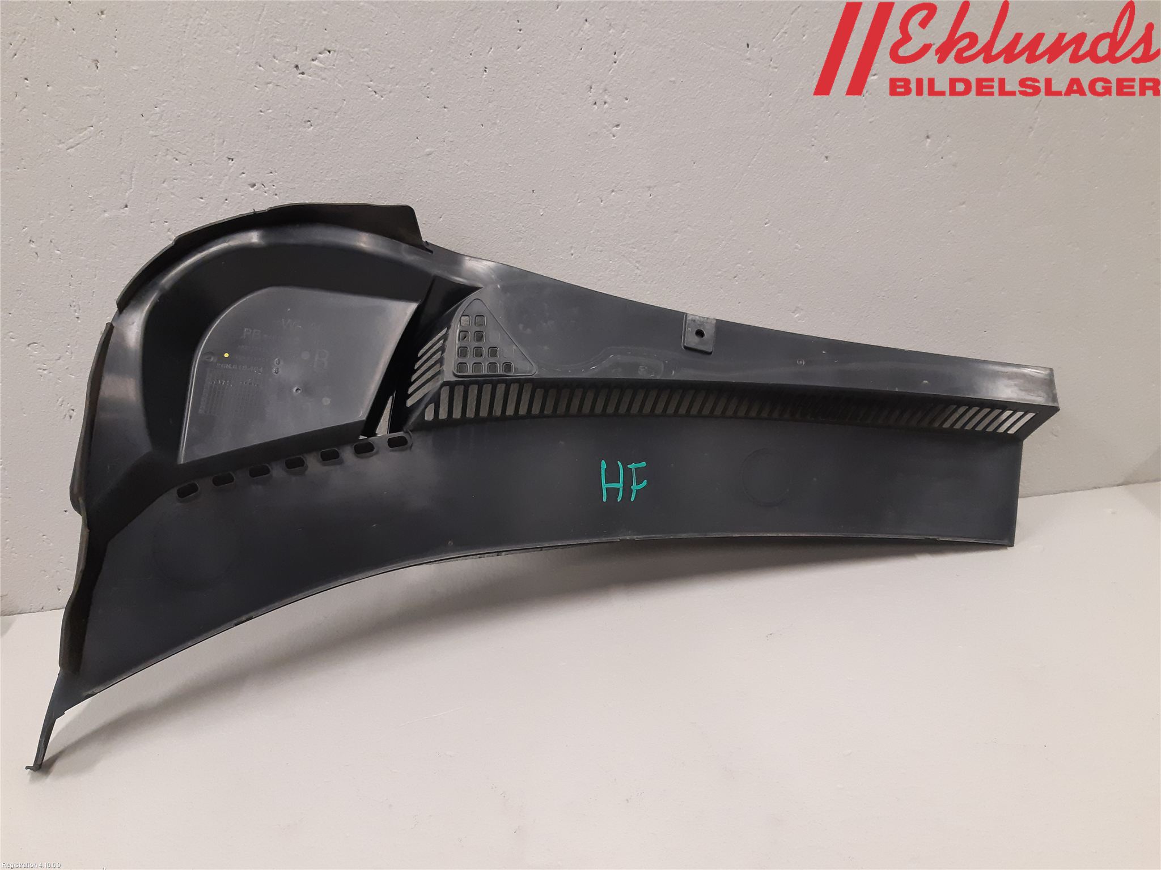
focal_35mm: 26
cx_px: 580
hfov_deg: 67.3
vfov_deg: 53.1
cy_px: 435
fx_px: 872
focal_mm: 3.93
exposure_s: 1/50
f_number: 1.7
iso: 200
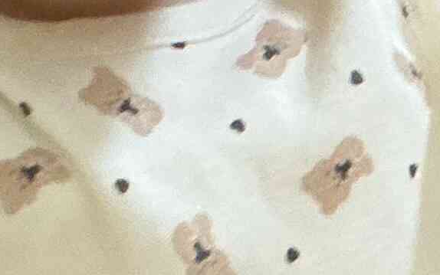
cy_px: 263
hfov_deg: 9.7
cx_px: 146
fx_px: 2591
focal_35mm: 216
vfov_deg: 6.1
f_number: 1.8
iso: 160
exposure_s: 1/60
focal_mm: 3
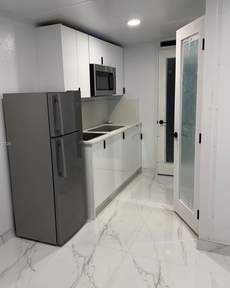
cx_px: 95
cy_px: 144
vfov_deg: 57.2
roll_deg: +2.4
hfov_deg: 46.9
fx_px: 264
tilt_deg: -10.1
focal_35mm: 31
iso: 160
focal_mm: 6.76
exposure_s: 1/120
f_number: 1.78
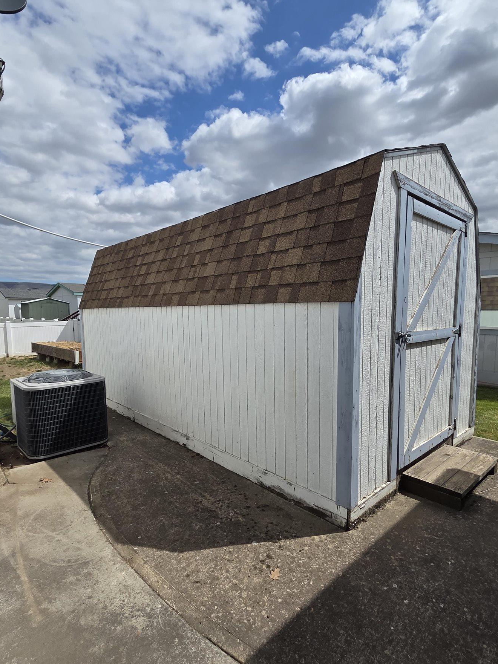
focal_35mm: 17
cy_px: 349
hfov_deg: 74.7
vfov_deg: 91.0
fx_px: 326
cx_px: 245
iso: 50
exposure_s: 1/3512
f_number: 2.2
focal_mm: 2.2
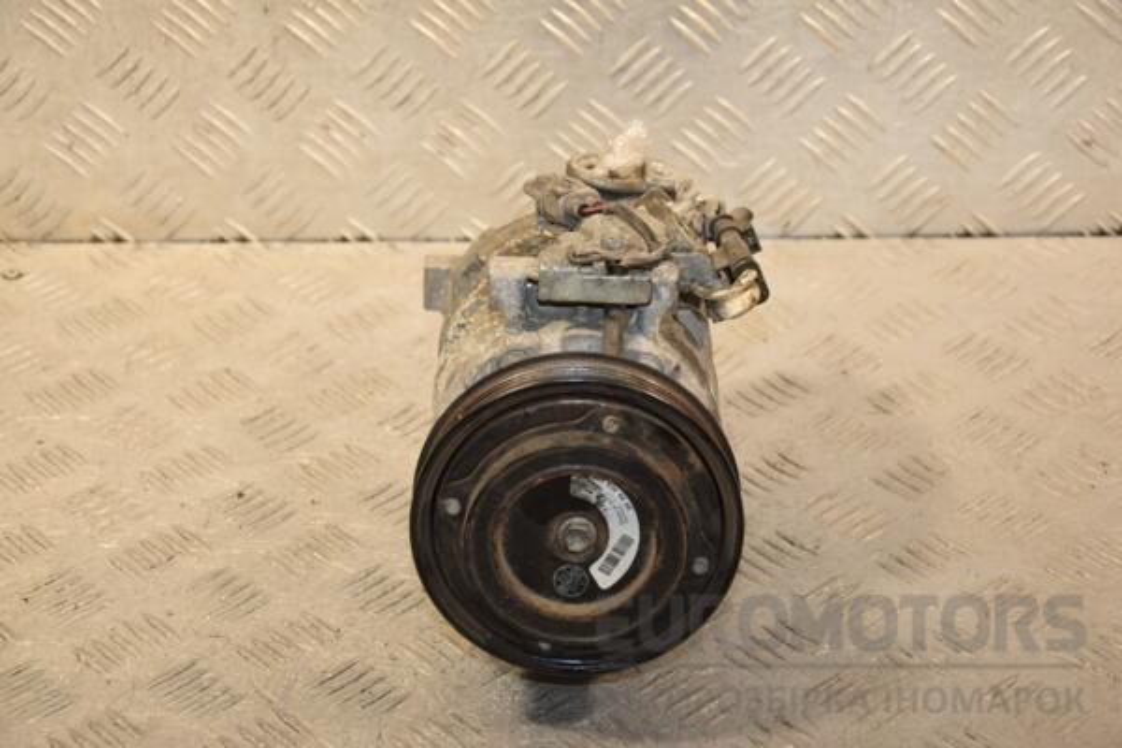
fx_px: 2711
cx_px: 561
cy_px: 374
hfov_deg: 23.4
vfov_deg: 15.7
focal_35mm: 87
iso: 800
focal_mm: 58
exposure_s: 1/200
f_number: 5.3
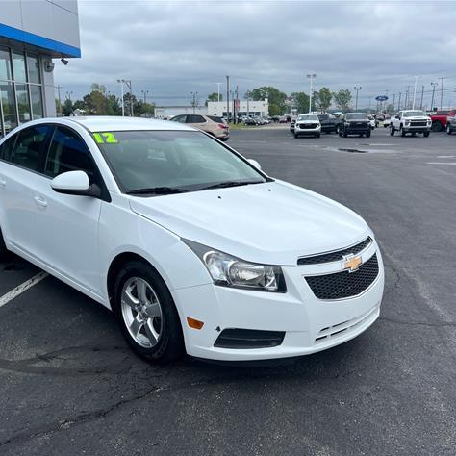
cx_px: 192
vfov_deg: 52.5
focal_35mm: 31
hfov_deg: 52.3
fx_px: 462
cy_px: 230
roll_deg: -0.8
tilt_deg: -14.5
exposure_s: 1/3077
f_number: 1.5
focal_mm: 5.7
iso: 50
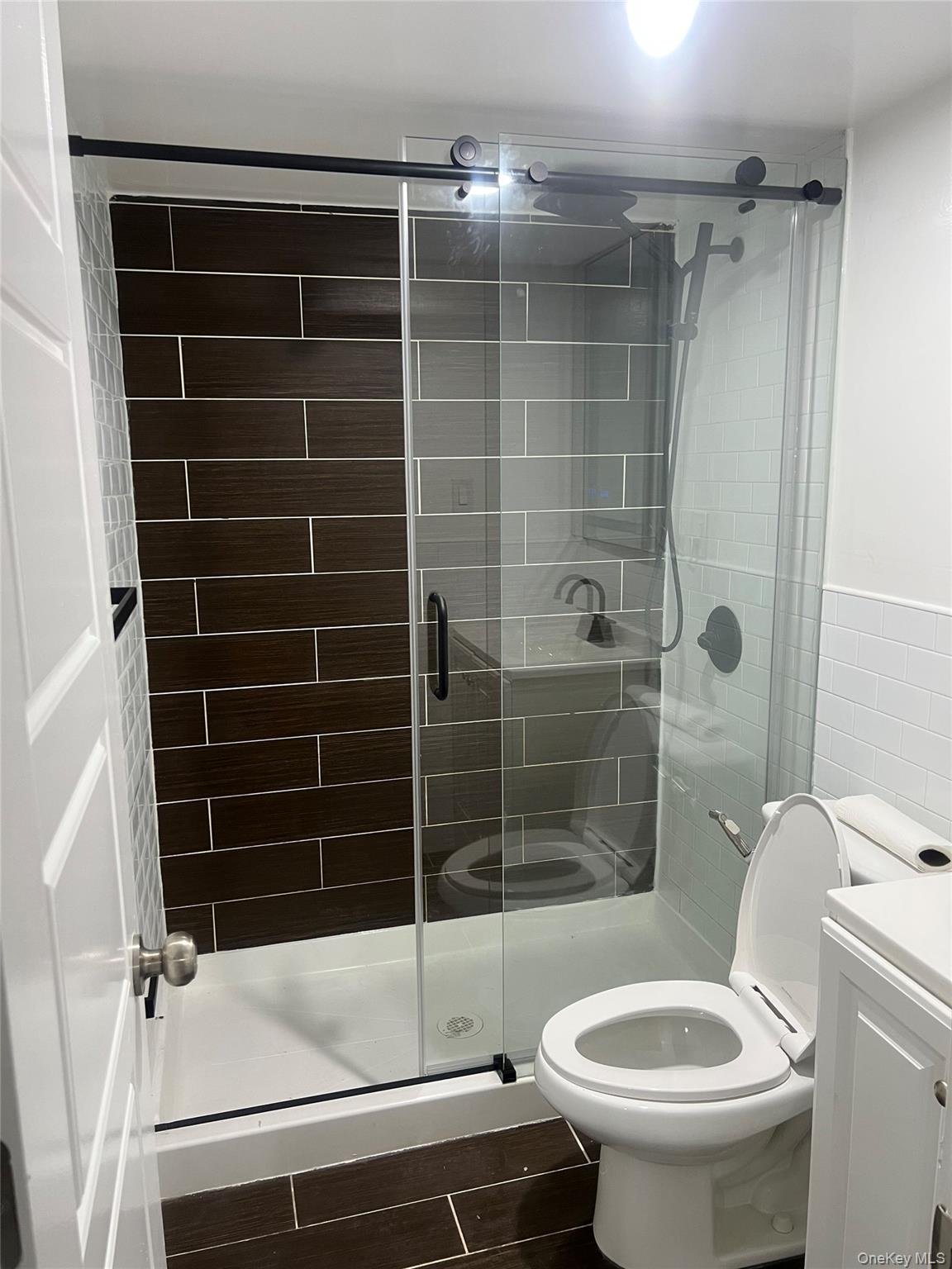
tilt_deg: -9.8
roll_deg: +0.4
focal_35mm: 26
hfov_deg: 53.1
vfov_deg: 67.3
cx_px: 476
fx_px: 953
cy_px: 634
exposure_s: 1/60
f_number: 1.5
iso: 125
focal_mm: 5.7
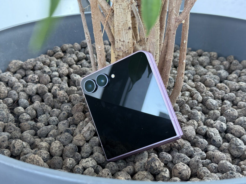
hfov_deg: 39.7
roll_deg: -0.5
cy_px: 92
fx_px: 341
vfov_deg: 30.3
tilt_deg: -25.2
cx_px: 123
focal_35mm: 48
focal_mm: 6.76
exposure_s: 1/60
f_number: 1.78
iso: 160
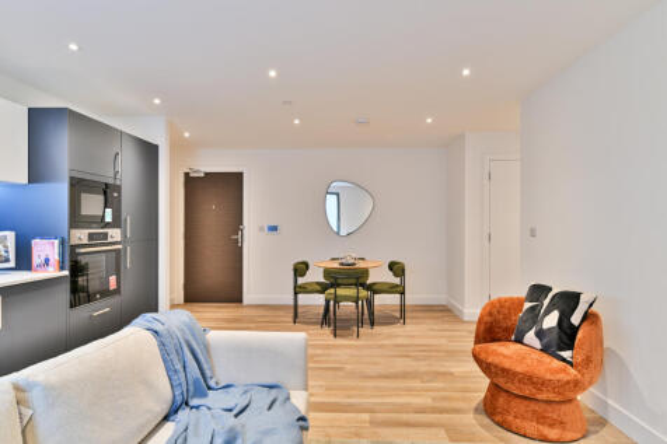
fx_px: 352
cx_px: 334
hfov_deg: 86.9
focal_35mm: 19
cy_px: 222
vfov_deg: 64.5
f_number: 10
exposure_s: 1/2
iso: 100
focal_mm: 19
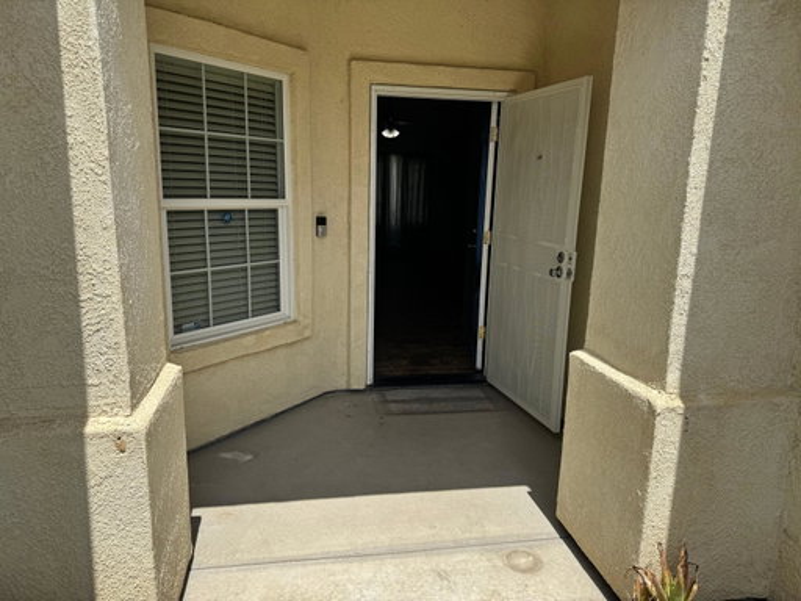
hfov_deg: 71.6
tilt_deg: -11.4
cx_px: 400
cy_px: 300
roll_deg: -1.4
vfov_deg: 56.8
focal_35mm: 24
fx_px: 555
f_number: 1.78
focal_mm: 6.76
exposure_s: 1/4310
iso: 80
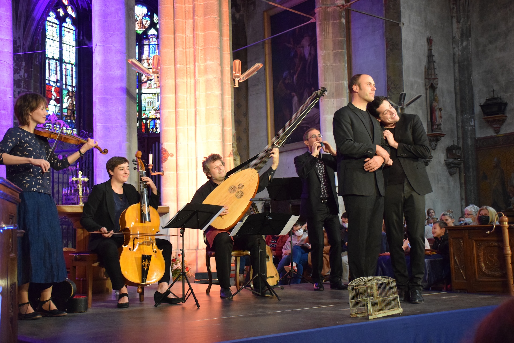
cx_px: 257
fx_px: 642
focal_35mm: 45
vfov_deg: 29.9
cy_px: 172
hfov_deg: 43.6
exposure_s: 1/60
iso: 4000
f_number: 4
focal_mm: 30
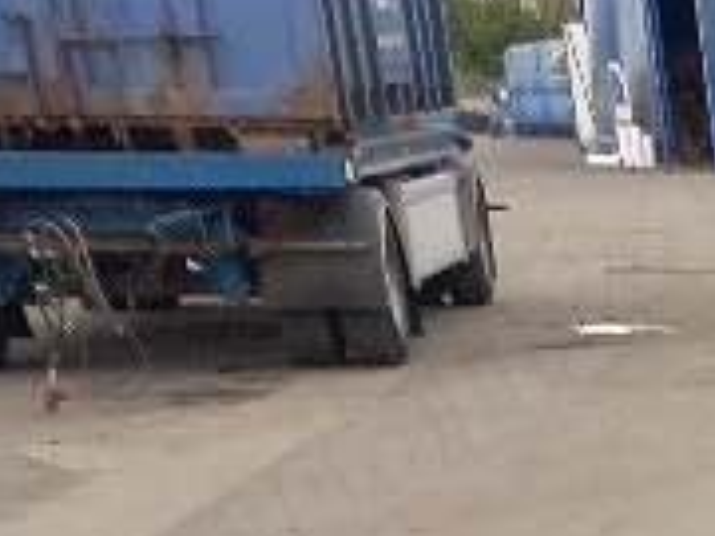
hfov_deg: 10.8
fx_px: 3098
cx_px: 1823
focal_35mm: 150
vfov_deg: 8.7
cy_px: 1413
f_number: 1.8
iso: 40
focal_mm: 4
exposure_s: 1/50.3
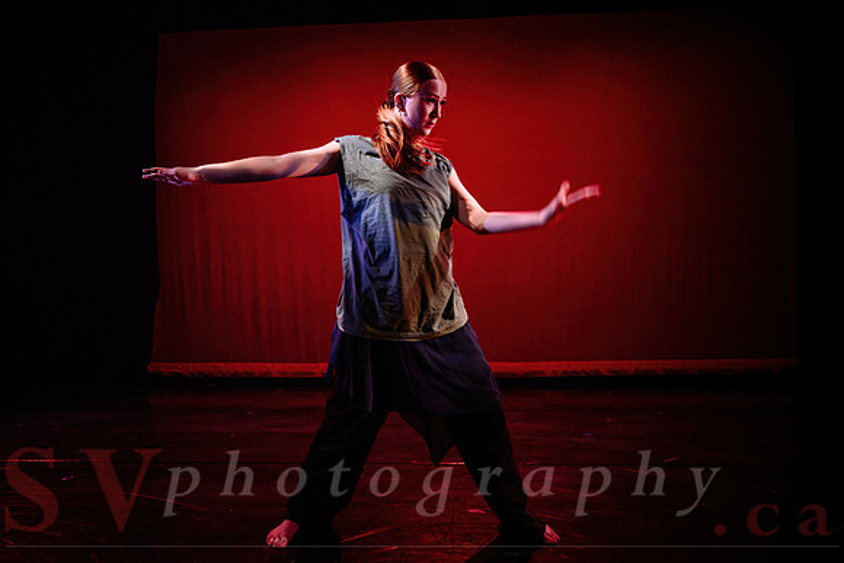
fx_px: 714
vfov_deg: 42.8
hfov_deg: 60.7
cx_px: 340
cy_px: 336
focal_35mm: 30
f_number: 2.8
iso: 1600
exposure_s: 1/300
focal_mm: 25.5
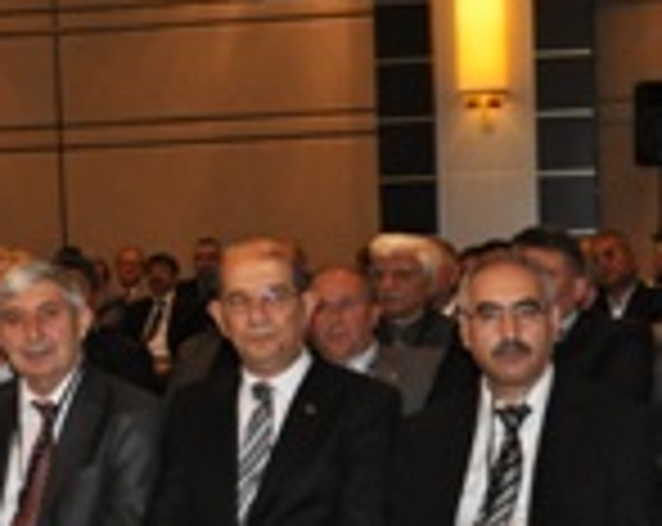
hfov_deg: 18.7
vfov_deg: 14.8
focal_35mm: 103
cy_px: 396
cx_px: 302
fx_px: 2014
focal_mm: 24
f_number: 4
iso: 800
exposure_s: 1/60
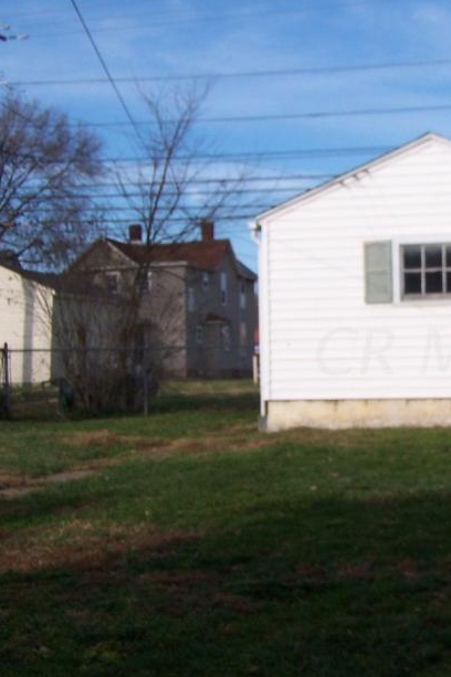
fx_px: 1242
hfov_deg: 20.1
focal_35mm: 66
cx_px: 426
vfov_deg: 30.5
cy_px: 350
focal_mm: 6.3
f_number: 4
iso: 80
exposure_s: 1/800
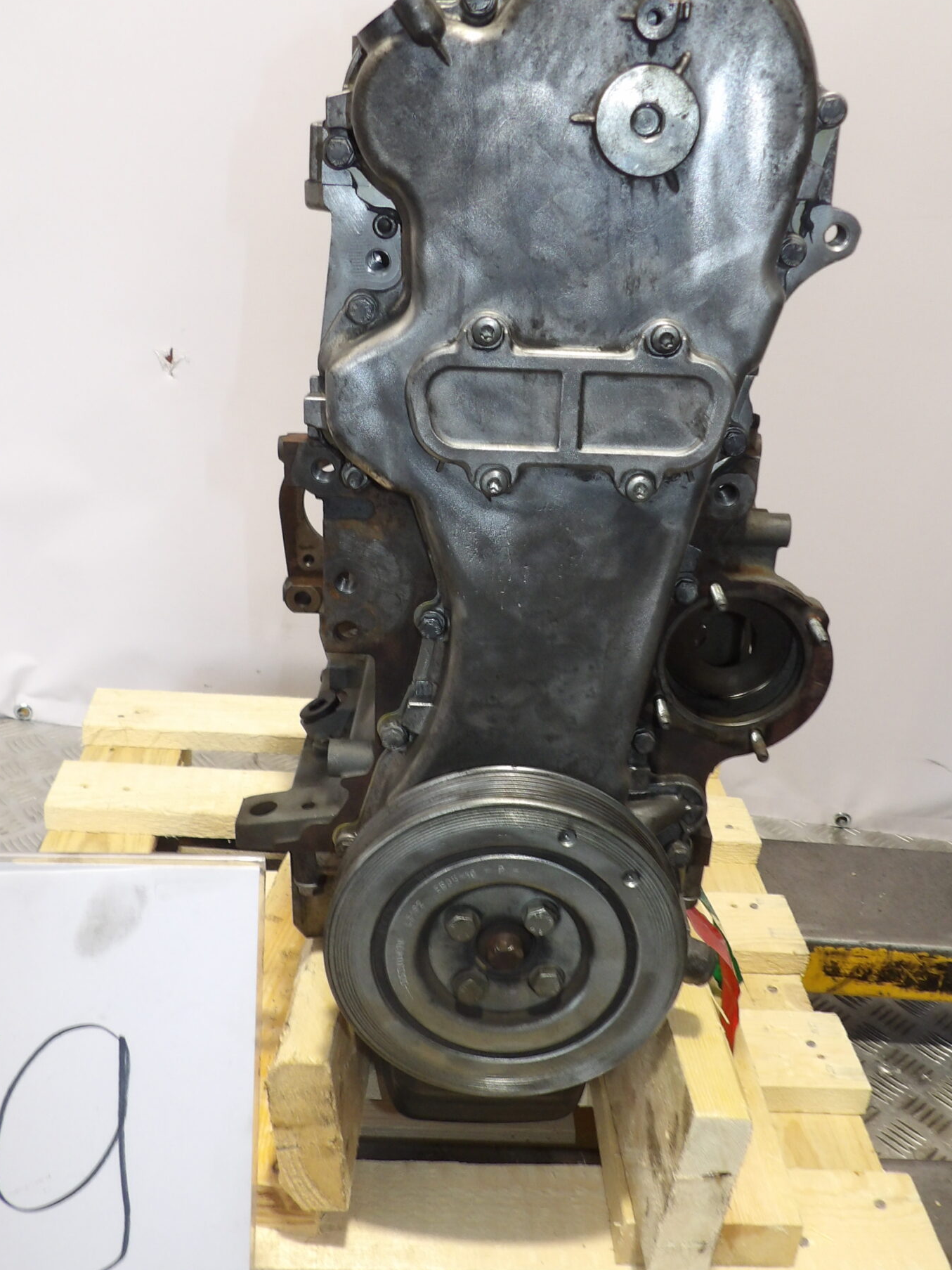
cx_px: 485
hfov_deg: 41.8
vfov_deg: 54.0
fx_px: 1247
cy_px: 647
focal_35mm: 34
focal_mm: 4.3
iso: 154
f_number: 2.8
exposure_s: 1/33
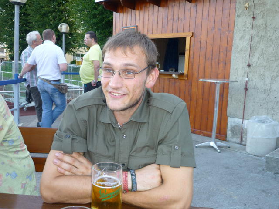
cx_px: 140
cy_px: 104
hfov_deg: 55.4
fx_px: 266
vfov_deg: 42.9
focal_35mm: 33
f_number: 2.8
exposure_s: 1/30
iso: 100
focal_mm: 5.5
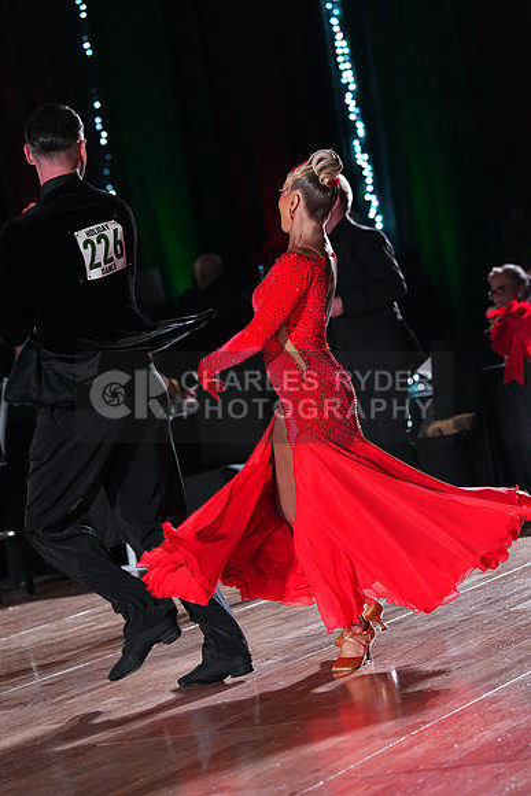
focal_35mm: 140
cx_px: 266
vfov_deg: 14.7
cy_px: 398
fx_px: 3095
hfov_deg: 9.8
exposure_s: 1/400
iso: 6400
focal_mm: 140
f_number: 4.5
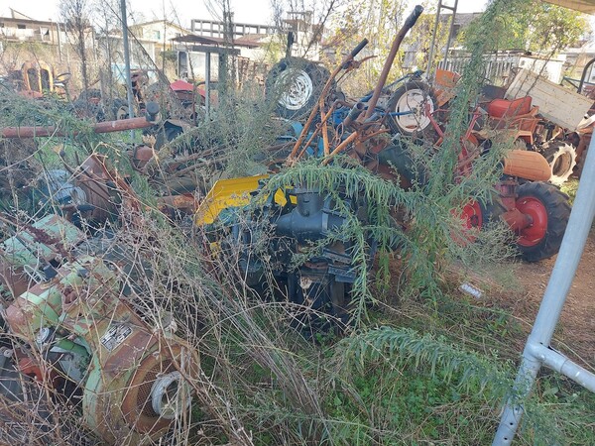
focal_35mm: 24
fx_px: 413
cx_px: 298
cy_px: 223
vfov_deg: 56.8
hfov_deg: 71.6
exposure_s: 1/60
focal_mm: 5.23
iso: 50
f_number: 1.8
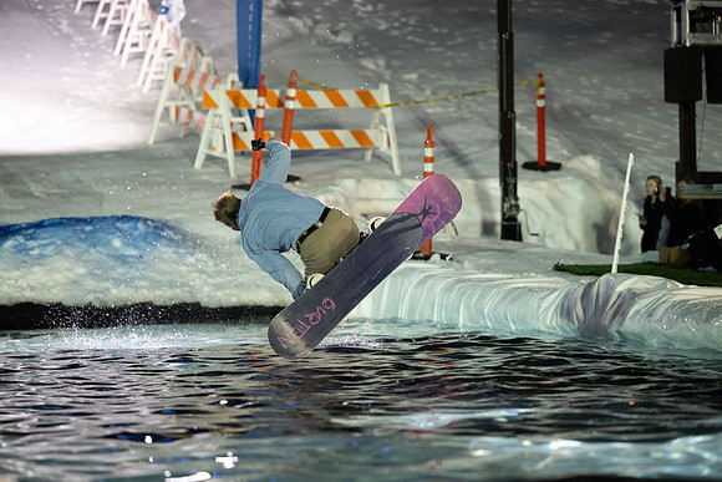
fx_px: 2407
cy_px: 241
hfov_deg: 17.1
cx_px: 361
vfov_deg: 11.4
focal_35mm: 120
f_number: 2.8
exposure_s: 1/640
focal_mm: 120
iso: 1600
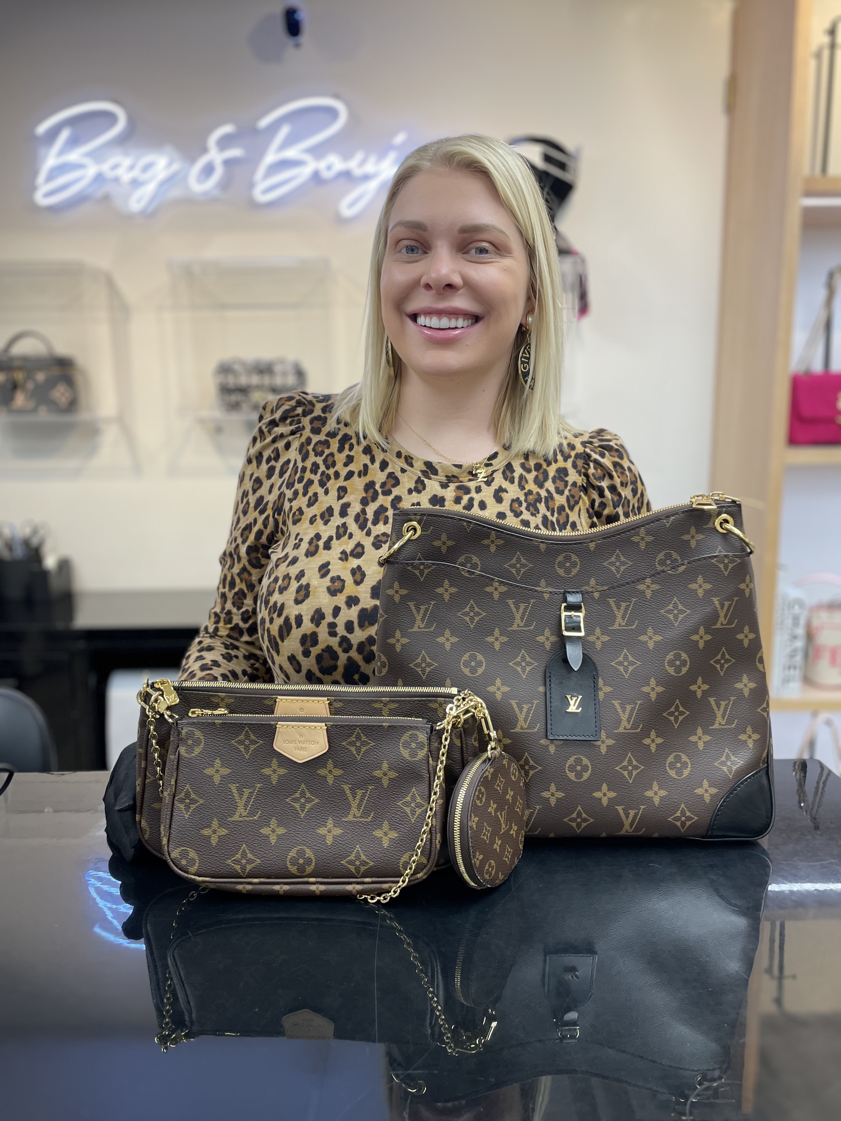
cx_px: 420
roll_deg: +1.4
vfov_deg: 67.3
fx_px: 842
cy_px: 560
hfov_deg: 53.1
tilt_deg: -9.4
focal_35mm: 26
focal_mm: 4.2
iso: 64
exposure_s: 1/120
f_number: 1.6
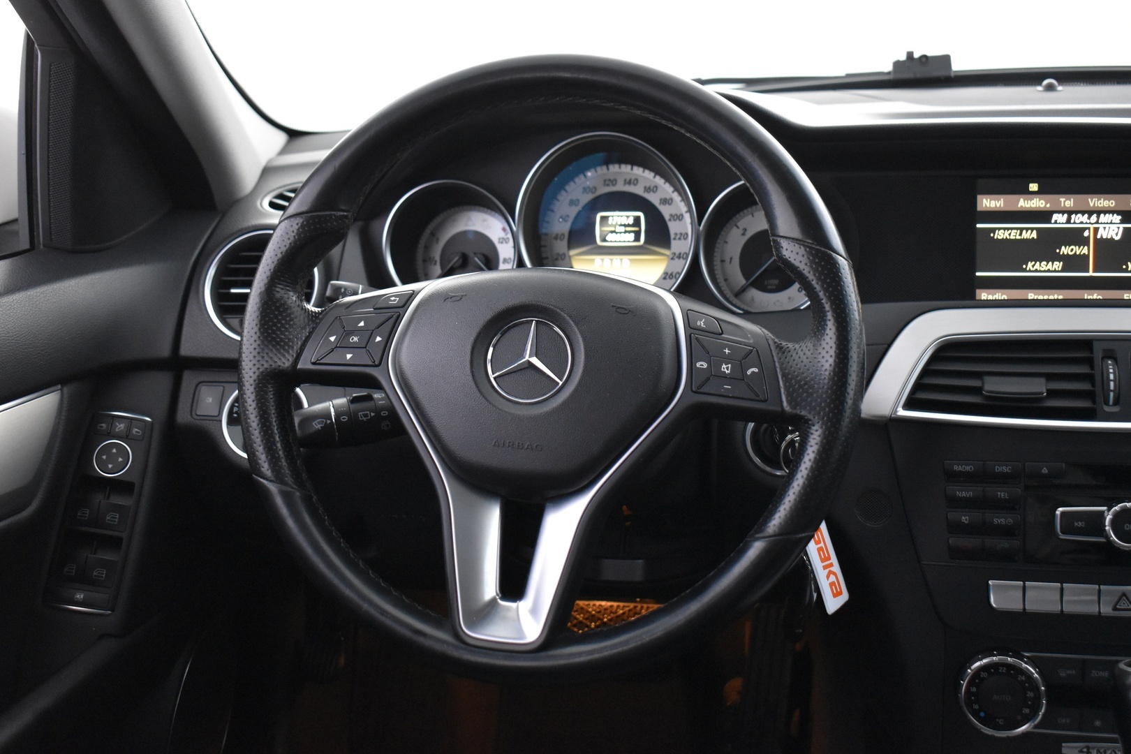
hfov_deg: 45.0
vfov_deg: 30.8
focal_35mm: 44
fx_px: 1367
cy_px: 377
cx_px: 566
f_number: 4.2
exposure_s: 1/15
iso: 3200
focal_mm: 29
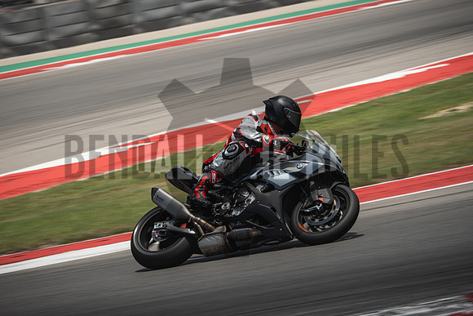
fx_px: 3942
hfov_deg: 6.9
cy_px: 158
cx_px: 236
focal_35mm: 300
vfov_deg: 4.6
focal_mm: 200
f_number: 9
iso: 125
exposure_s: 1/200
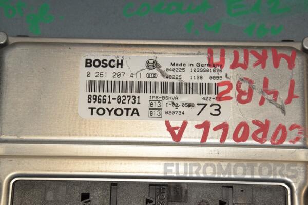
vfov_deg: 9.3
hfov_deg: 14.0
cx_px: 154
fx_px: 1258
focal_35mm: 147
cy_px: 102
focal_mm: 98
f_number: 11
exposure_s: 1/200
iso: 800
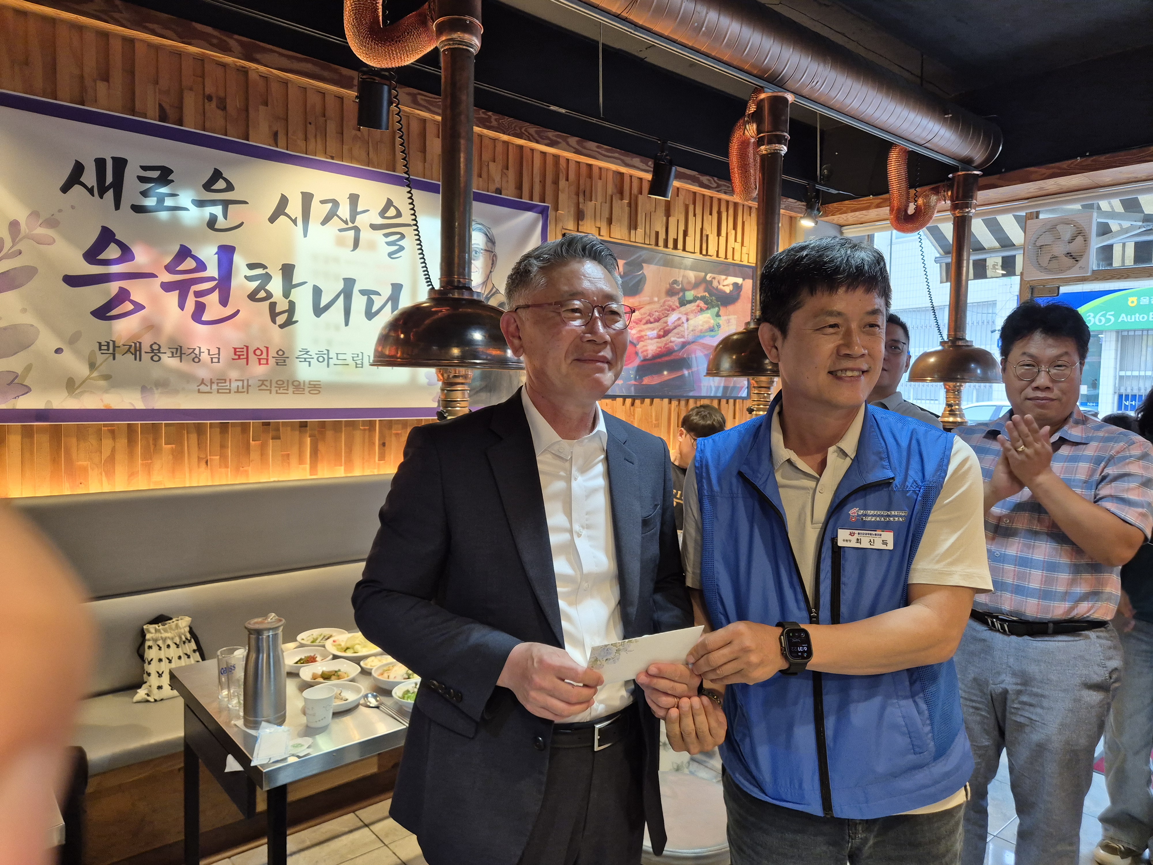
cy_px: 432
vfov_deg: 58.9
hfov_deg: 73.9
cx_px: 576
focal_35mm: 23
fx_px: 766
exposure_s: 1/120
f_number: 1.8
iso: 250
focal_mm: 5.4
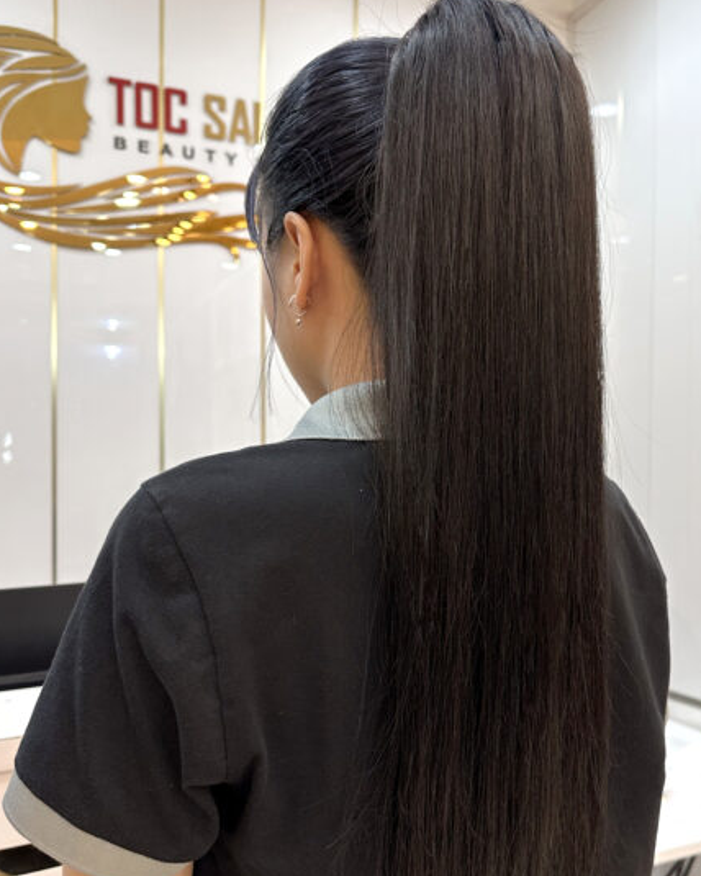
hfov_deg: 41.9
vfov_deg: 51.4
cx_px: 444
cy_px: 490
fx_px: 908
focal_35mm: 35
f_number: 1.78
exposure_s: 1/100
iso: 200
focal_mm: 6.86
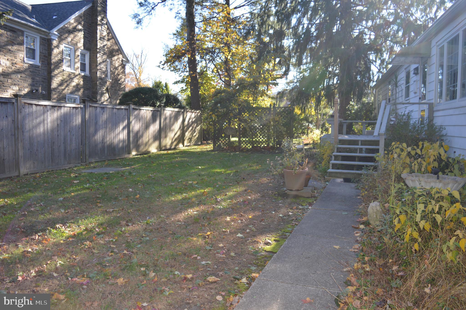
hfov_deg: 67.4
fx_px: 349
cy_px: 155
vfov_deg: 47.8
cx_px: 233
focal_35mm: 27
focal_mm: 18
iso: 100
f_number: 4
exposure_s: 1/160
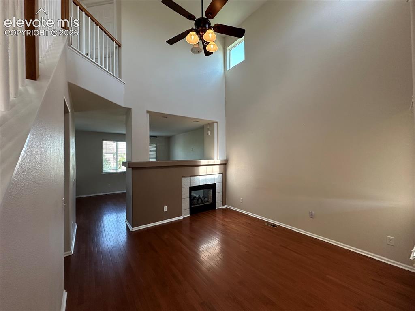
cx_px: 208
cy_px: 156
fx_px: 168
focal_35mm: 14
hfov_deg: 102.1
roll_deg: +0.4
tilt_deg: +0.8
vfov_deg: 85.6
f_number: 2.2
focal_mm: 2.22
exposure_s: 1/120
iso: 160
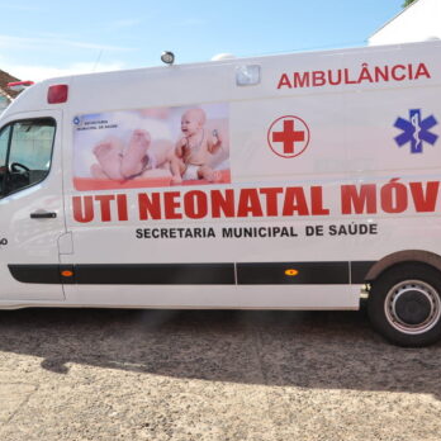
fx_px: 600
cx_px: 220
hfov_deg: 40.3
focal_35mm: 42
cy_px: 215
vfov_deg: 40.3
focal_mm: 21
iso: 640
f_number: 16
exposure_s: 1/200
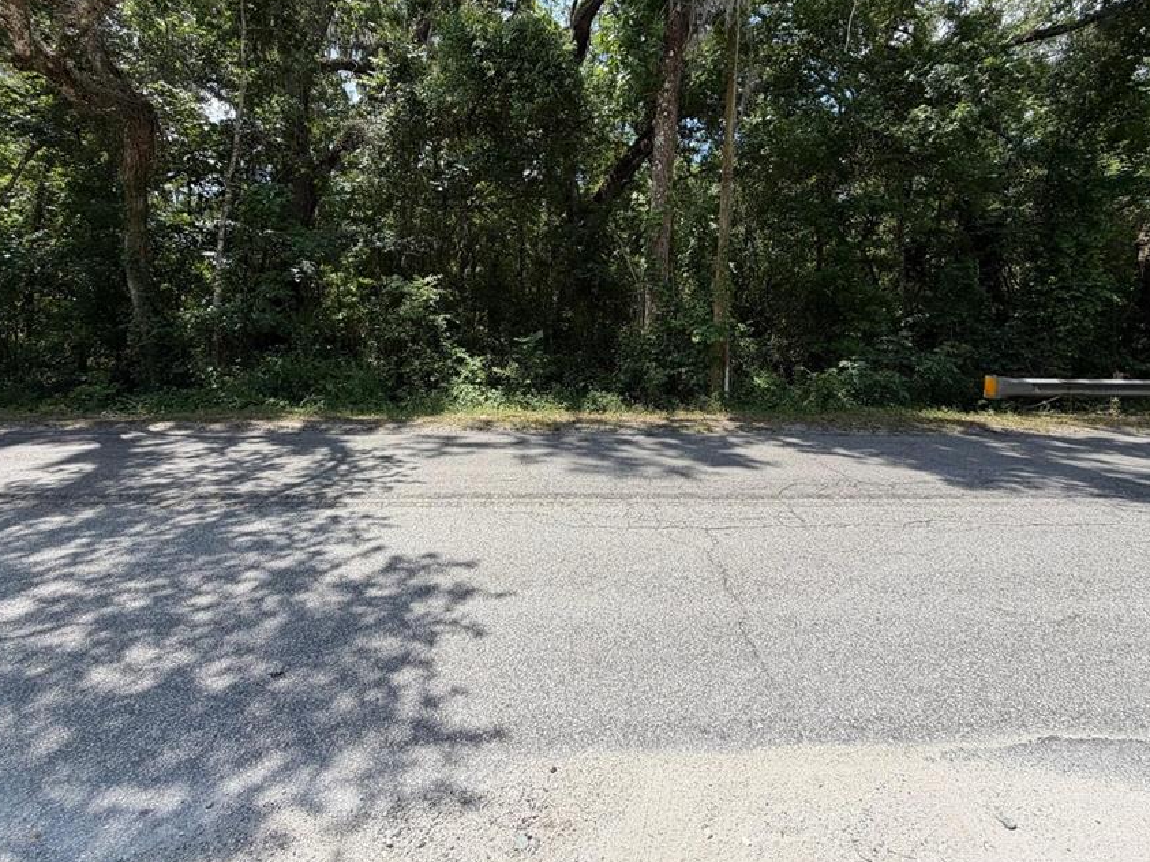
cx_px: 576
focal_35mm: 17
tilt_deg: -3.9
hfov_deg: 91.0
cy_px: 356
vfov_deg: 74.1
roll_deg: -2.1
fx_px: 565
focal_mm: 2.22
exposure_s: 1/770
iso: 32
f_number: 2.2
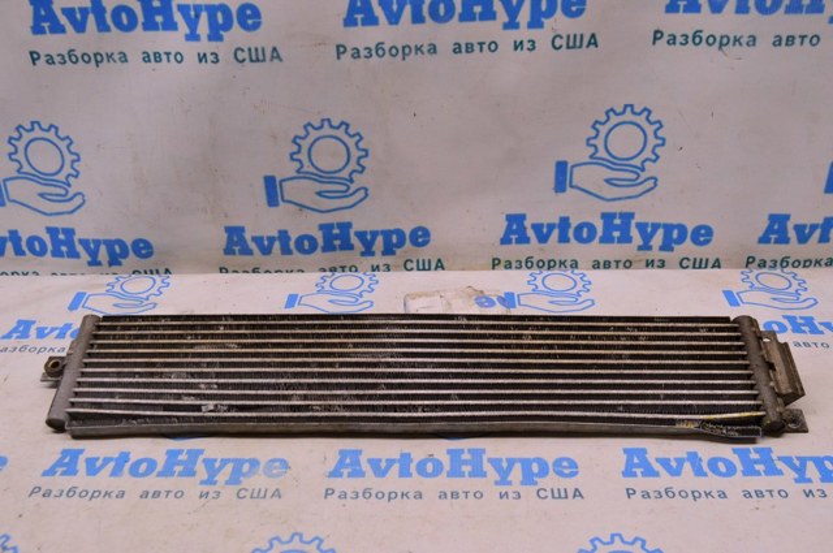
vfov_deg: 36.8
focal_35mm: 36
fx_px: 832
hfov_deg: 53.2
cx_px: 416
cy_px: 276
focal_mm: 24
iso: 1600
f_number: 8
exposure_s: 1/125
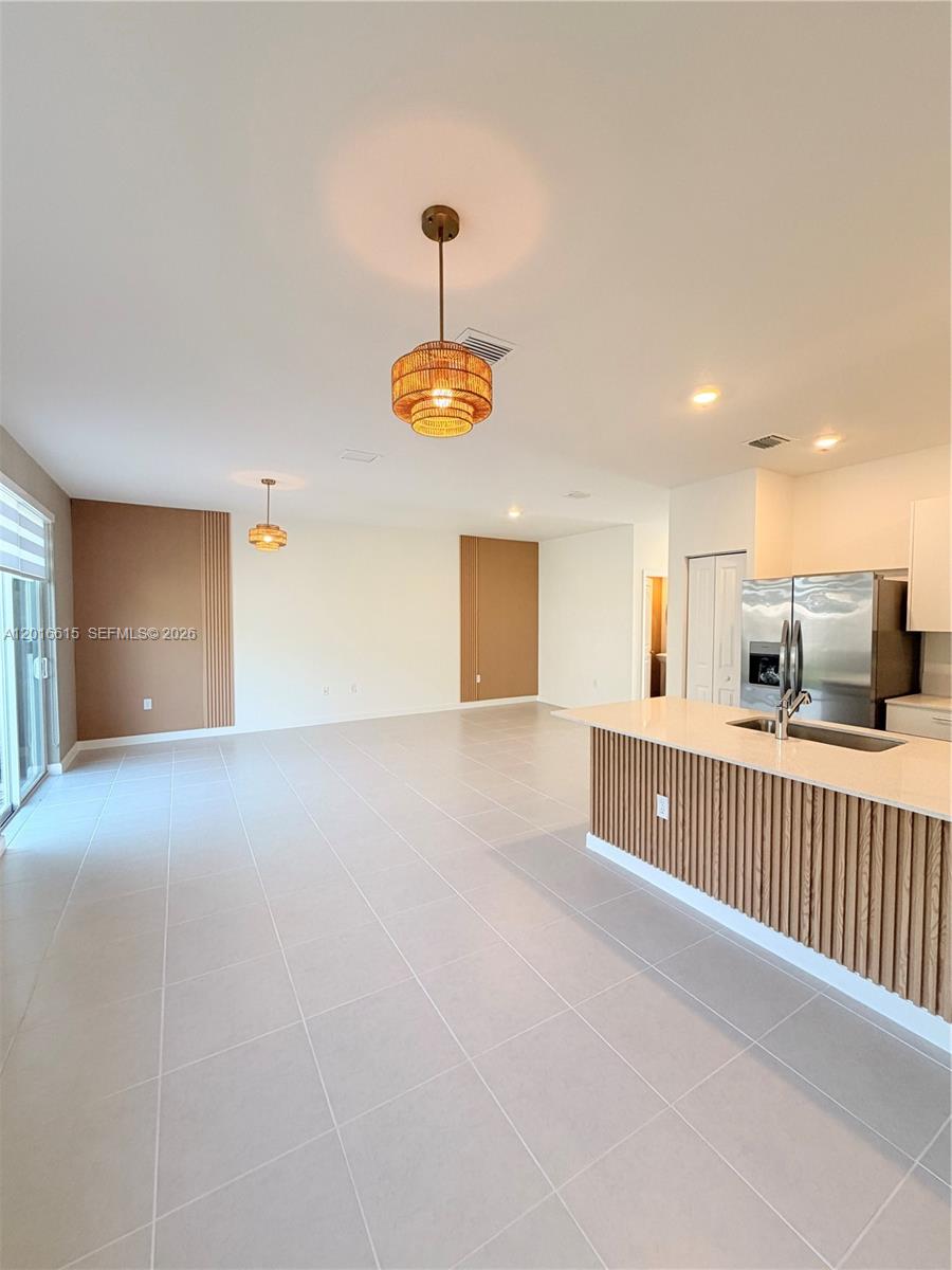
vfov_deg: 102.1
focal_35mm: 14
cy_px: 635
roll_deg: +0.1
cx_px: 476
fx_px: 513
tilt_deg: -1.8
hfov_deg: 85.7
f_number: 2.2
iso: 160
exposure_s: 1/120
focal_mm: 2.22
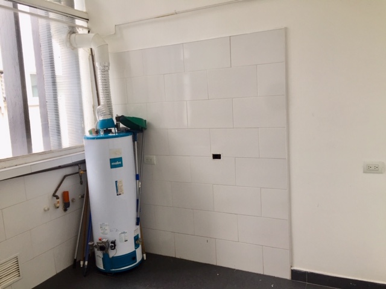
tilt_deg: -7.7
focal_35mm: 29
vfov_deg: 48.2
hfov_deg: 61.7
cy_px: 144
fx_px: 323
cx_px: 193
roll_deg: +2.2
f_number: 2.2
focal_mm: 4.15
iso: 32
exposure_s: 1/124
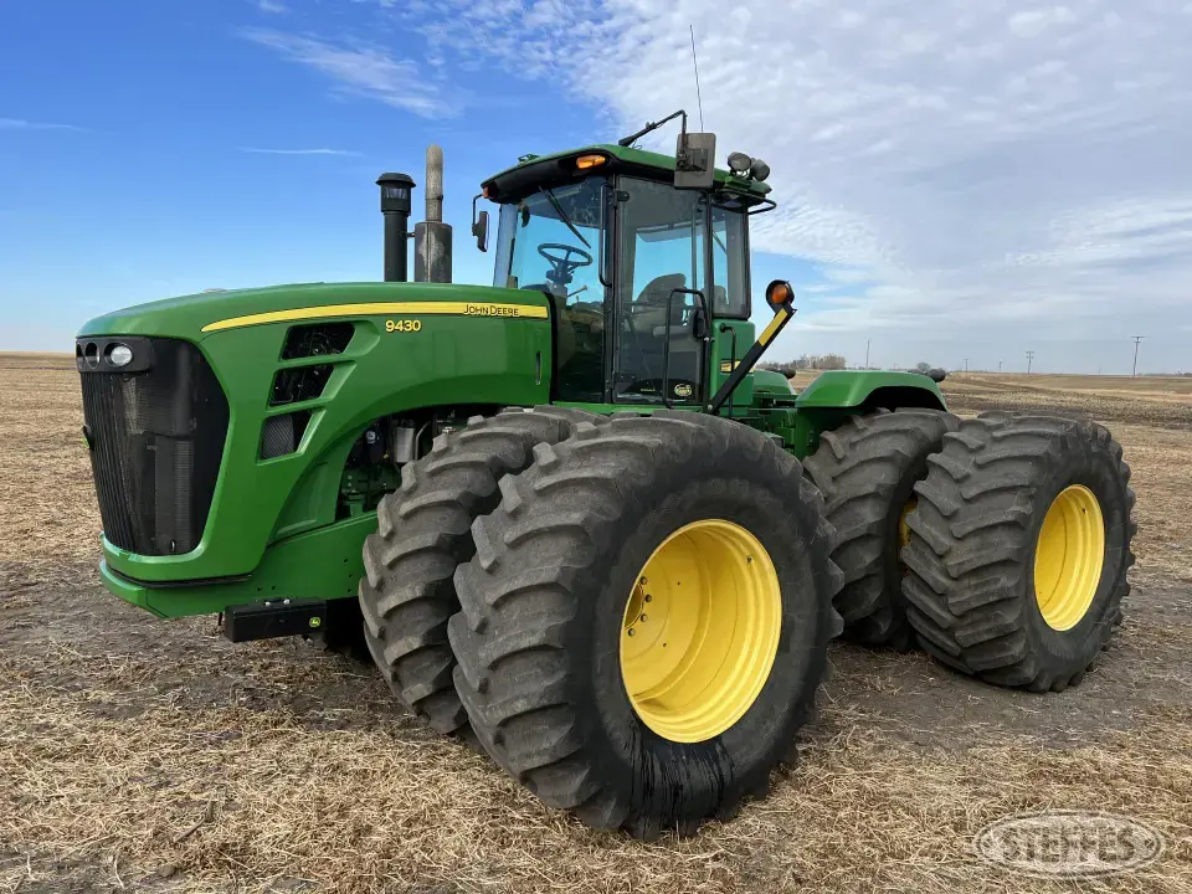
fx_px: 895
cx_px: 596
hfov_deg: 67.3
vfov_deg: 53.1
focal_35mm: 26
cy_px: 447
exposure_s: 1/2513
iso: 50
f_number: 1.5
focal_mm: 5.7
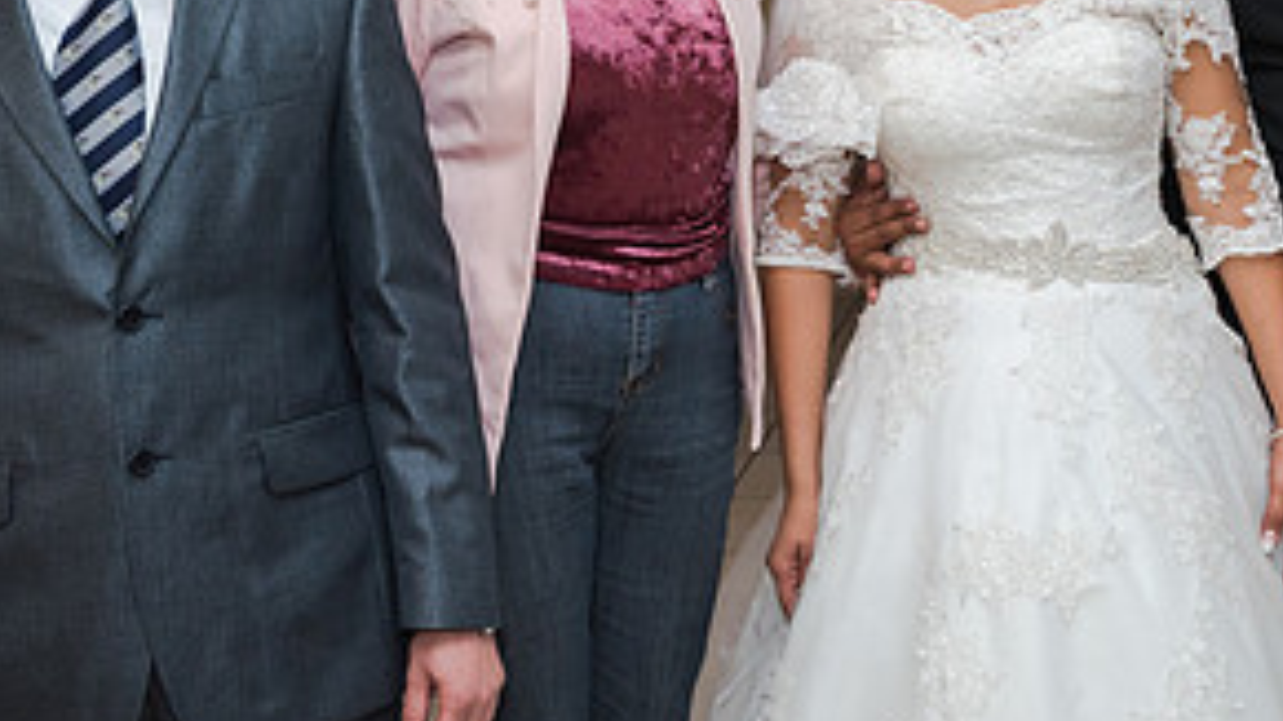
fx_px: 2279
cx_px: 885
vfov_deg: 17.8
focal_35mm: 67
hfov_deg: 31.1
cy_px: 113
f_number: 4
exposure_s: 1/100
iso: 1600
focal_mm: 32
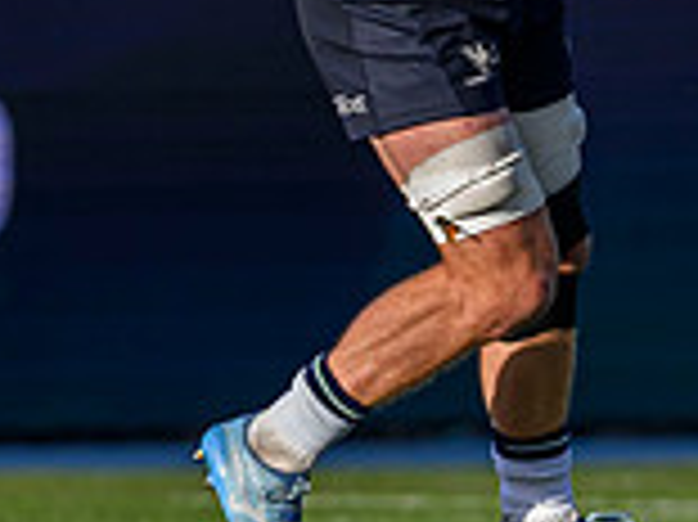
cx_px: 1872
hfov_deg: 0.8
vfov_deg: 0.6
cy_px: 138
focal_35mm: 2560
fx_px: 51580
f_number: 3.5
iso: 800
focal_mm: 400
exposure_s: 1/3200
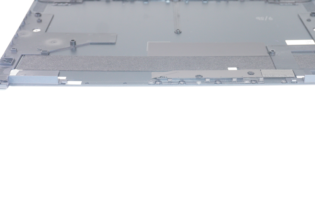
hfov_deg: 36.2
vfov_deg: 24.6
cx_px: 179
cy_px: 95
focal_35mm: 55
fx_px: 481
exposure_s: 1/160
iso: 800
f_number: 5
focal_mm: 30
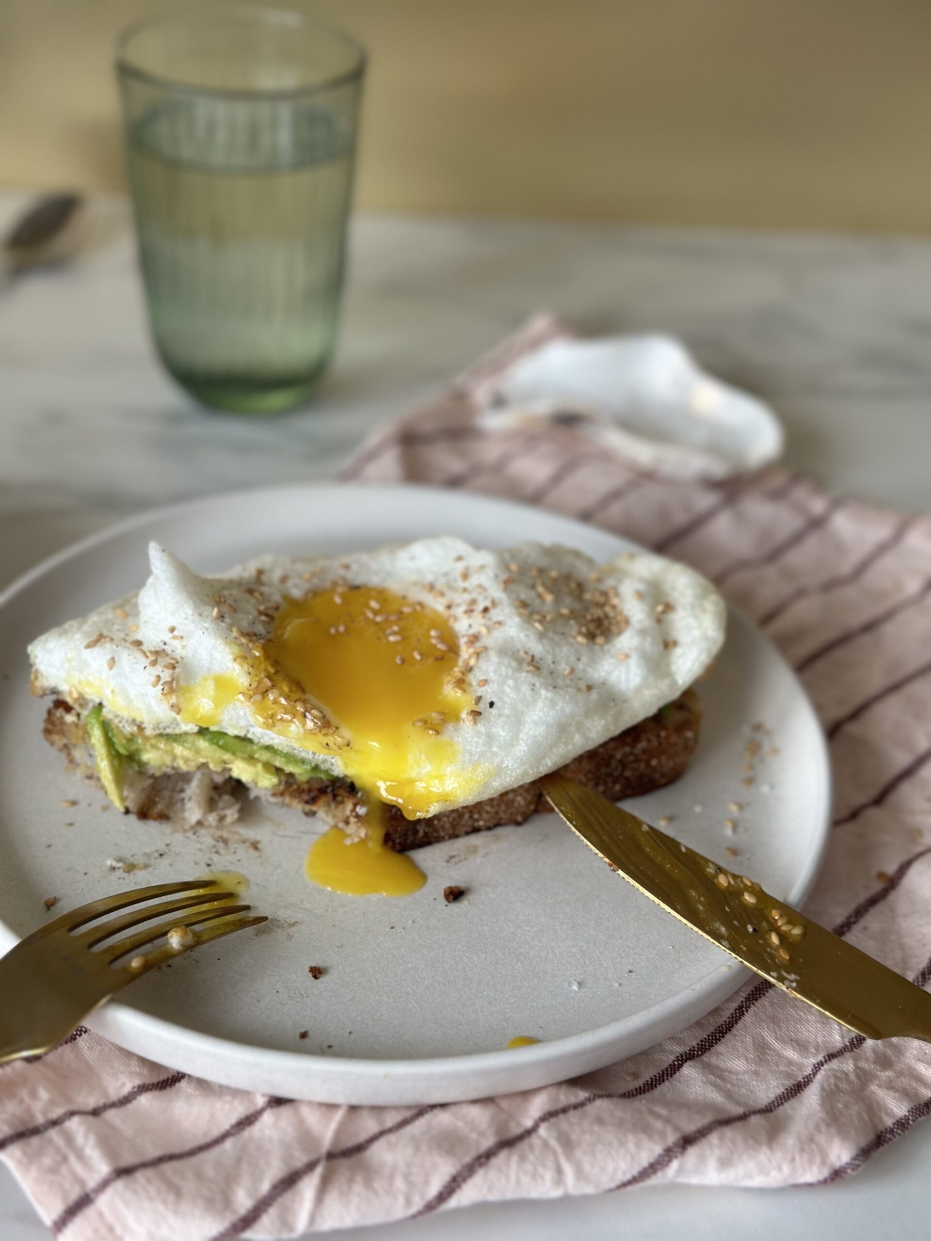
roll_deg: -5.0
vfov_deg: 39.7
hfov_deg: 30.3
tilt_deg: -35.6
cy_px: 620
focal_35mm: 48
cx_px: 466
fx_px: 1721
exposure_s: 1/91
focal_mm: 6.86
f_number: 1.78
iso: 125
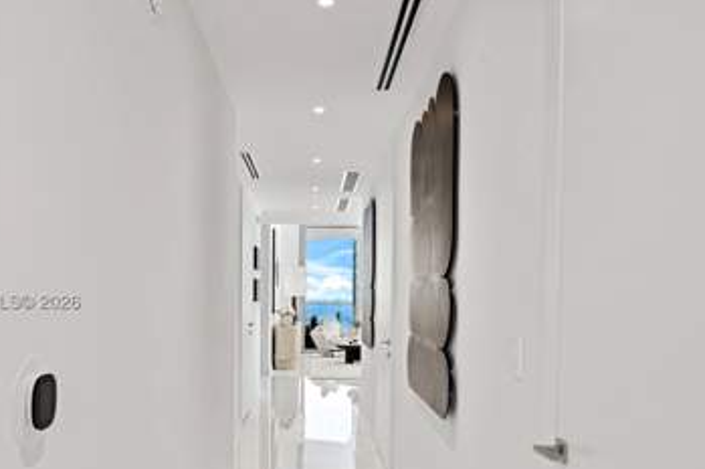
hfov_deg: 57.2
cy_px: 304
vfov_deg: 39.5
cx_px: 323
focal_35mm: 33
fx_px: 646
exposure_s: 1/20
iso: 320
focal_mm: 24
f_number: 8
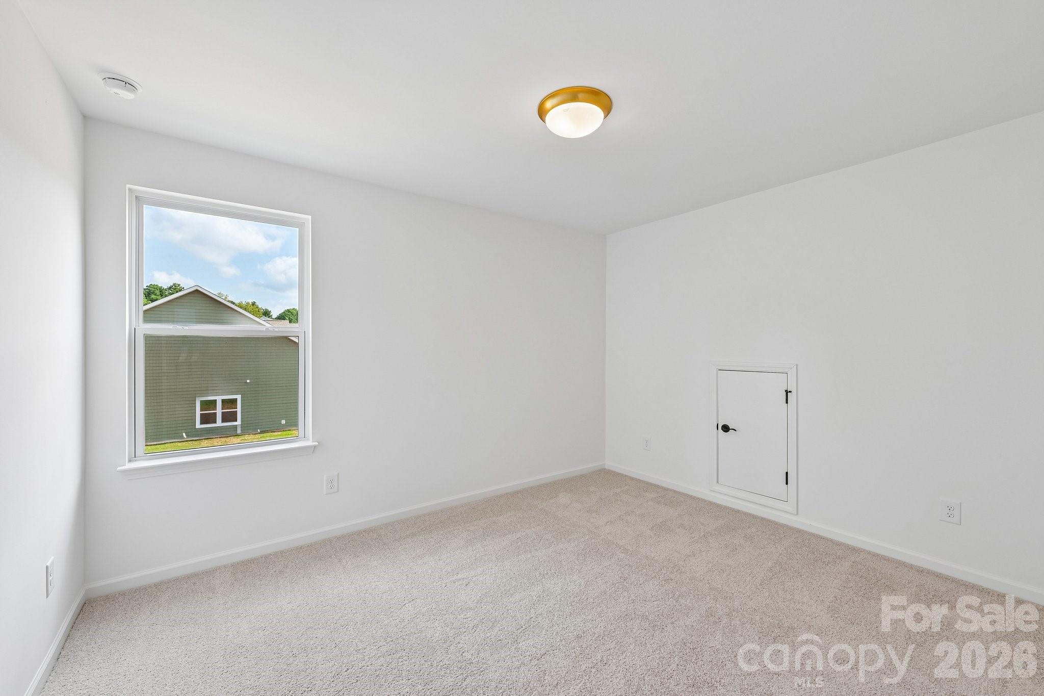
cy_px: 348
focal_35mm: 14
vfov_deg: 81.2
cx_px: 522
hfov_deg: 104.3
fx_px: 406
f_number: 8
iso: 100
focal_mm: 14
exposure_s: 1/20
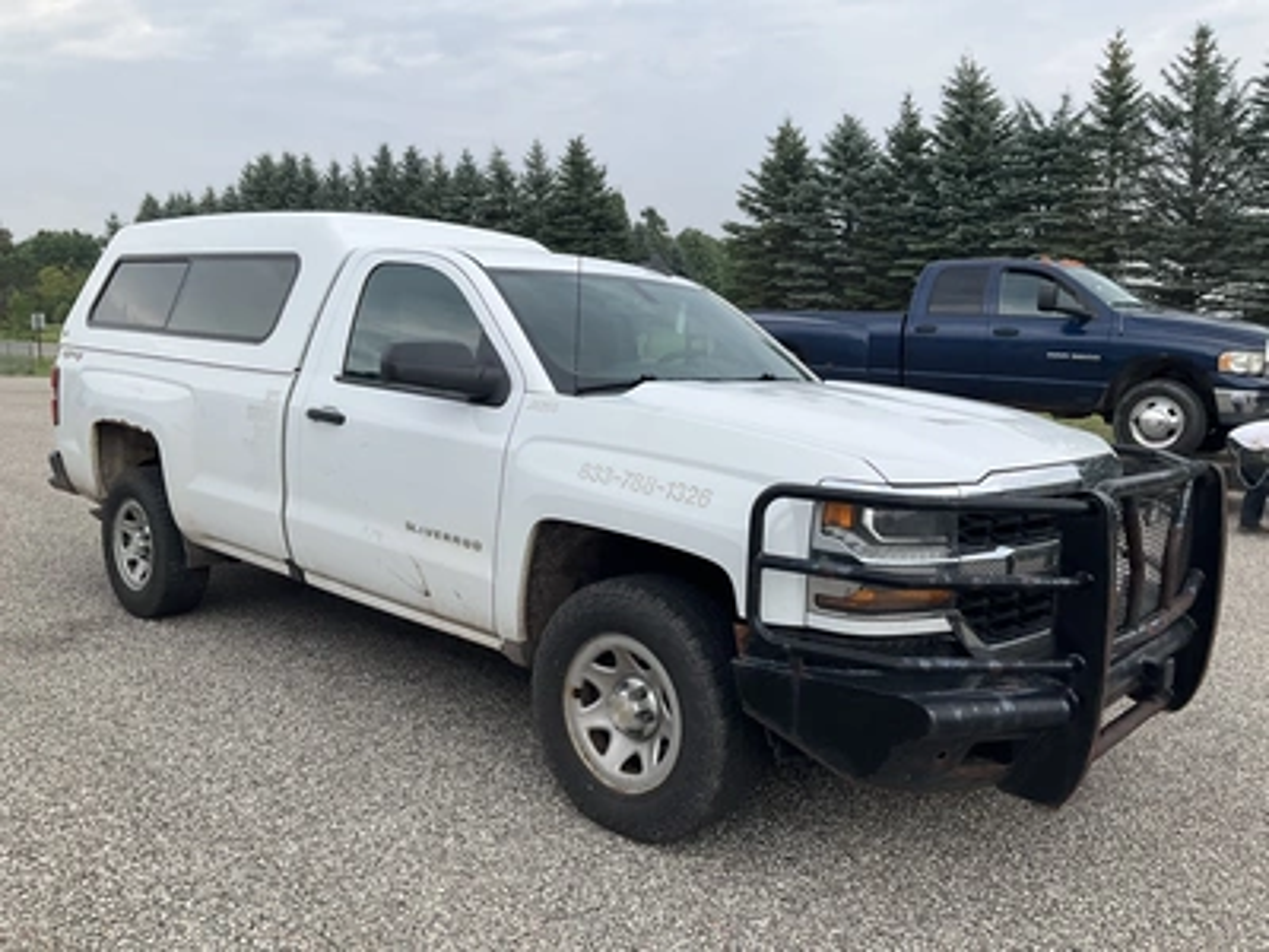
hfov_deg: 61.7
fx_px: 1063
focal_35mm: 29
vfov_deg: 48.2
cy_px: 476
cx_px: 634
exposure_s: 1/650
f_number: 1.8
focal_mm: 3
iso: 25
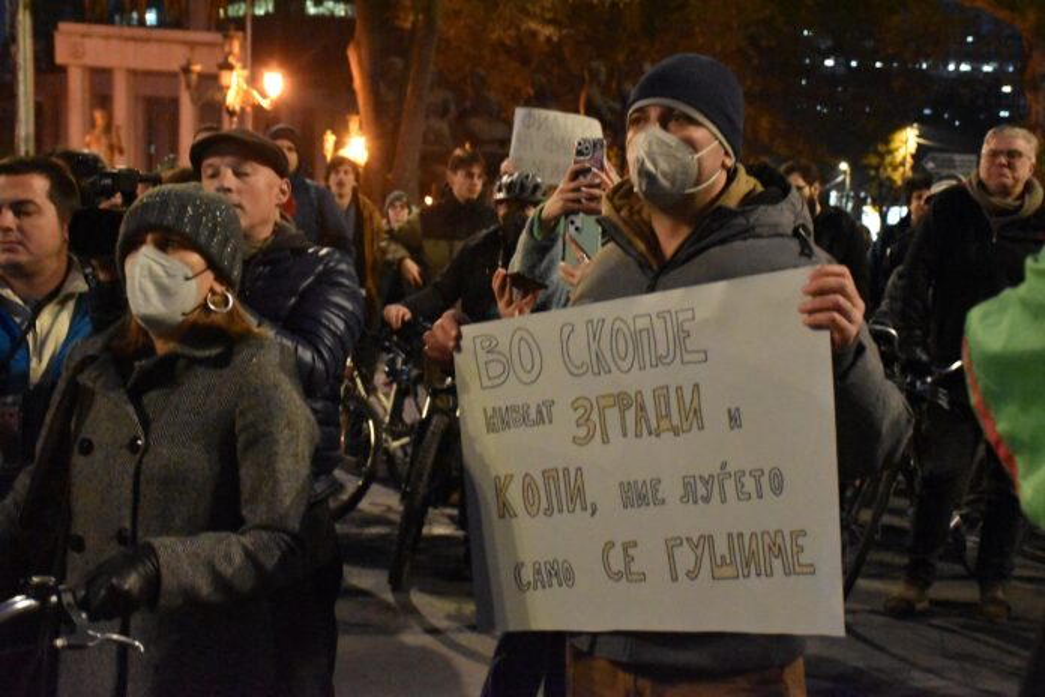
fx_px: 1524
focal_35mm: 52
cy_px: 348
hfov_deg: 37.9
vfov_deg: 25.8
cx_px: 522
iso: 12800
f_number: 4.2
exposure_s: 1/60
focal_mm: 35
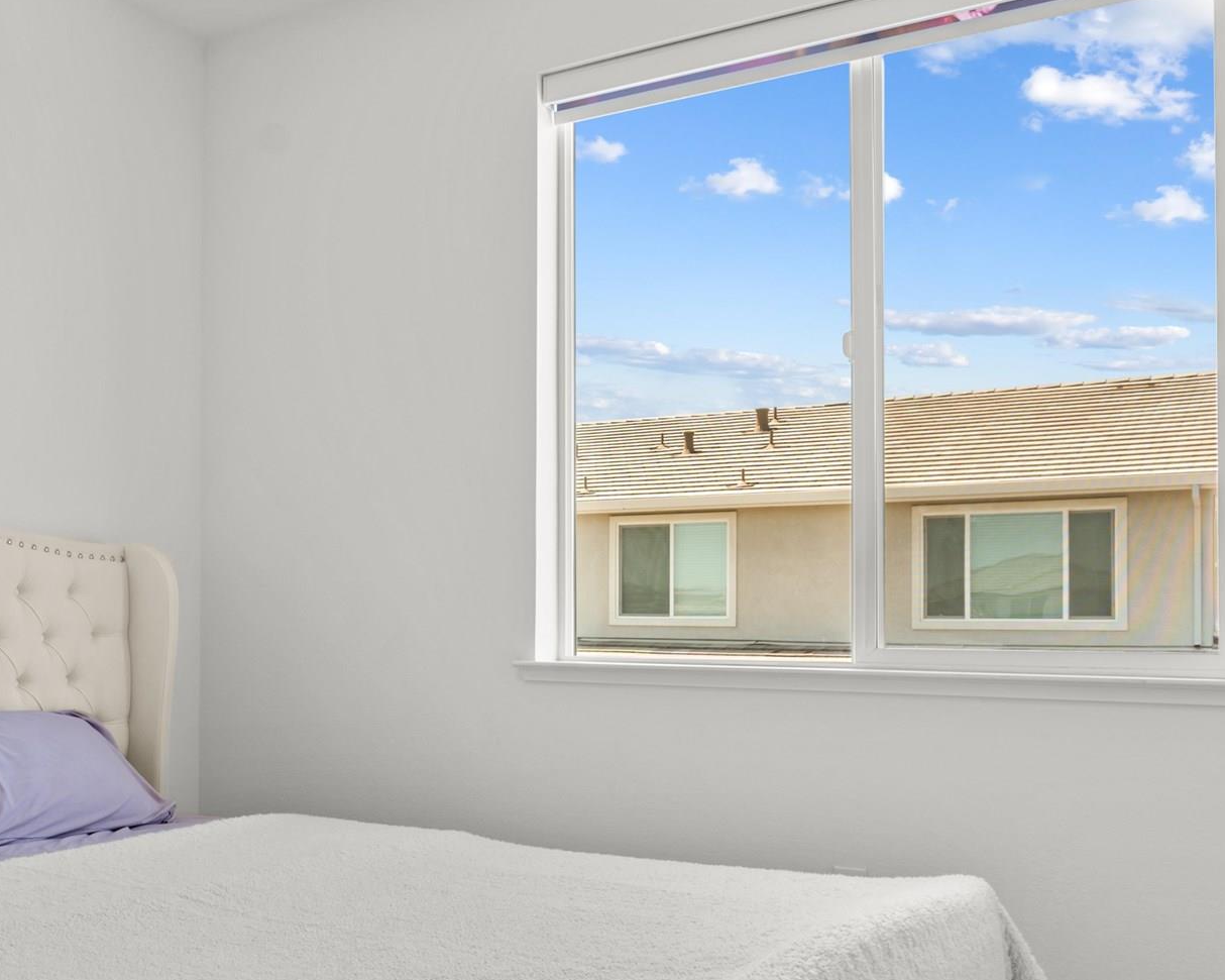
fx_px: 1378
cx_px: 300
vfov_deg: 38.9
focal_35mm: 38
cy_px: 624
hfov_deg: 46.2
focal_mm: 16
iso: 100
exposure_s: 1/5
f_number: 8
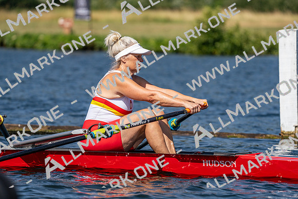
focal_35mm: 341
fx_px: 2823
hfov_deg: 6.0
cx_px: 149
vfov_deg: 4.0
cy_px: 100
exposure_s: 1/2000
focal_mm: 341
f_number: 6.3
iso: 200
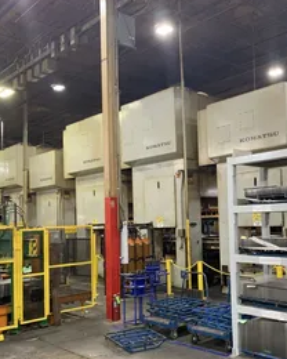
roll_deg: +1.9
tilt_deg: +1.3
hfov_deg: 37.5
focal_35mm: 39
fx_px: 414
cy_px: 200
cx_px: 208
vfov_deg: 46.8
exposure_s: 1/60
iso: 125
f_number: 1.8
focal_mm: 4.25
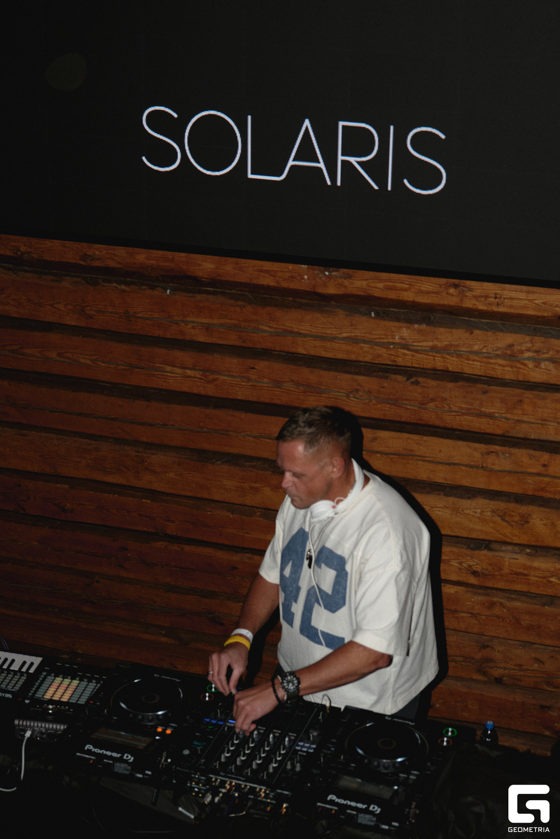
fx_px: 1493
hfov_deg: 21.2
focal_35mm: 64
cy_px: 420
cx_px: 280
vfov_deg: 31.4
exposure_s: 1/125
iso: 400
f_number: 4
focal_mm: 42.9
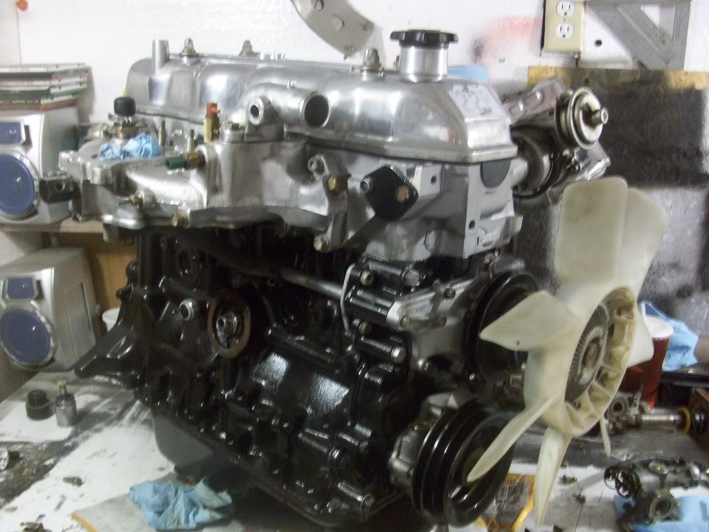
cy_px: 266
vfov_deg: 41.8
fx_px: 696
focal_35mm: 34
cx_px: 354
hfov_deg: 54.0
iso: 200
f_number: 2.8
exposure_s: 1/8
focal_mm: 5.7
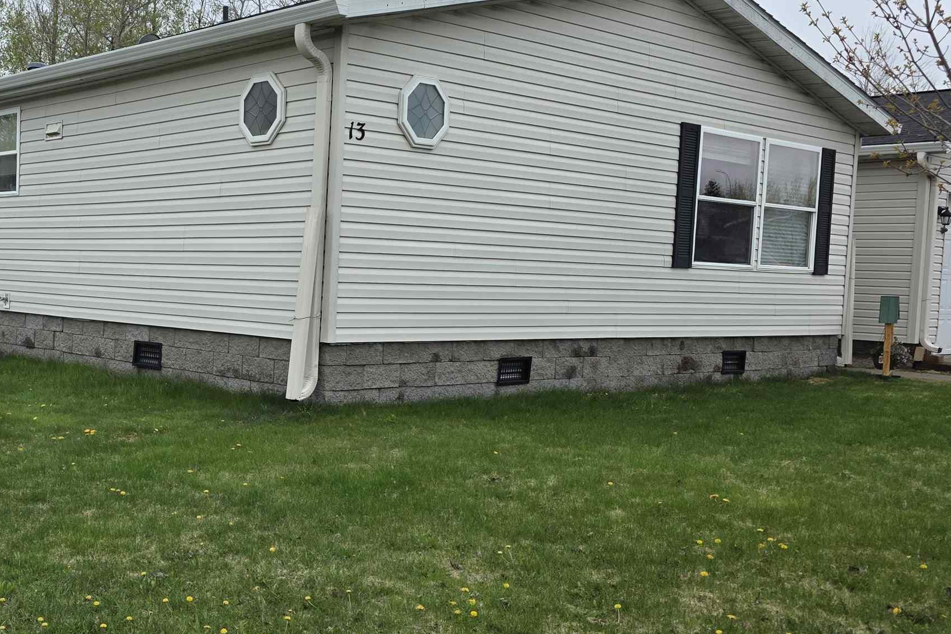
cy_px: 329
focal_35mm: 43
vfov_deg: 31.2
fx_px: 1136
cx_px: 206
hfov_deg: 43.6
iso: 80
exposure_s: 1/3211
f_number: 1.7
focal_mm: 6.3
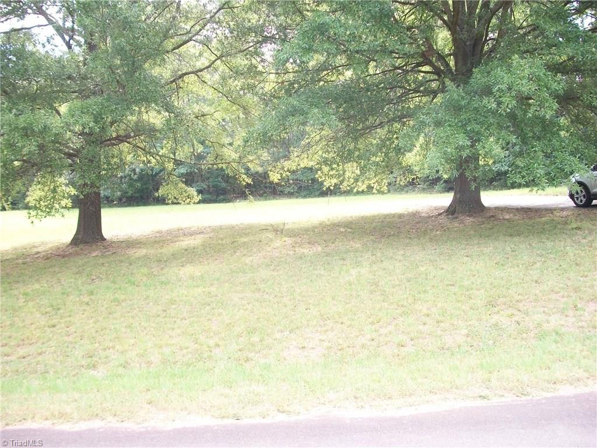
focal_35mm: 32
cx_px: 298
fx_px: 552
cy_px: 224
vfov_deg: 44.2
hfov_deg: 56.8
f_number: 2.9
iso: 80
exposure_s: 1/80
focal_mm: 5.7
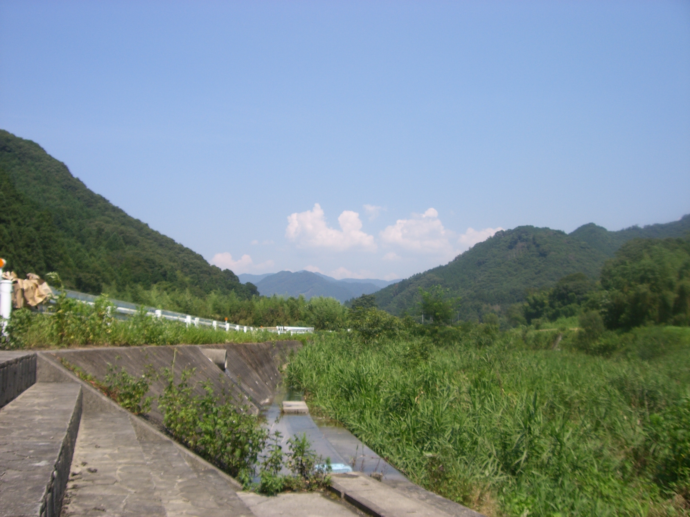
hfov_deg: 49.0
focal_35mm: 38
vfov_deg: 37.7
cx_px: 345
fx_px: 757
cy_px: 258
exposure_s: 1/500
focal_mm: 6.2
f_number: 4.3
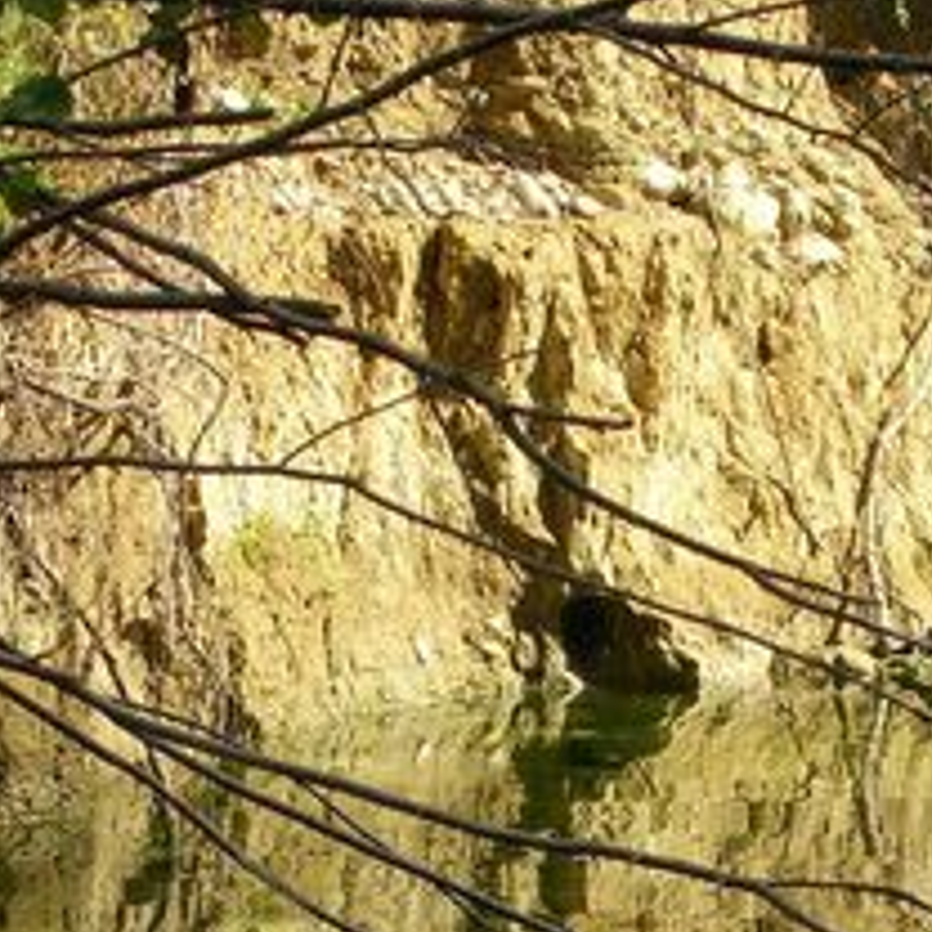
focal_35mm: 208
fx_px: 6336
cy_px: 928
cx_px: 560
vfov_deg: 8.4
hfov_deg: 8.4
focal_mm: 17.4
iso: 50
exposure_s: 1/190
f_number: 4.9
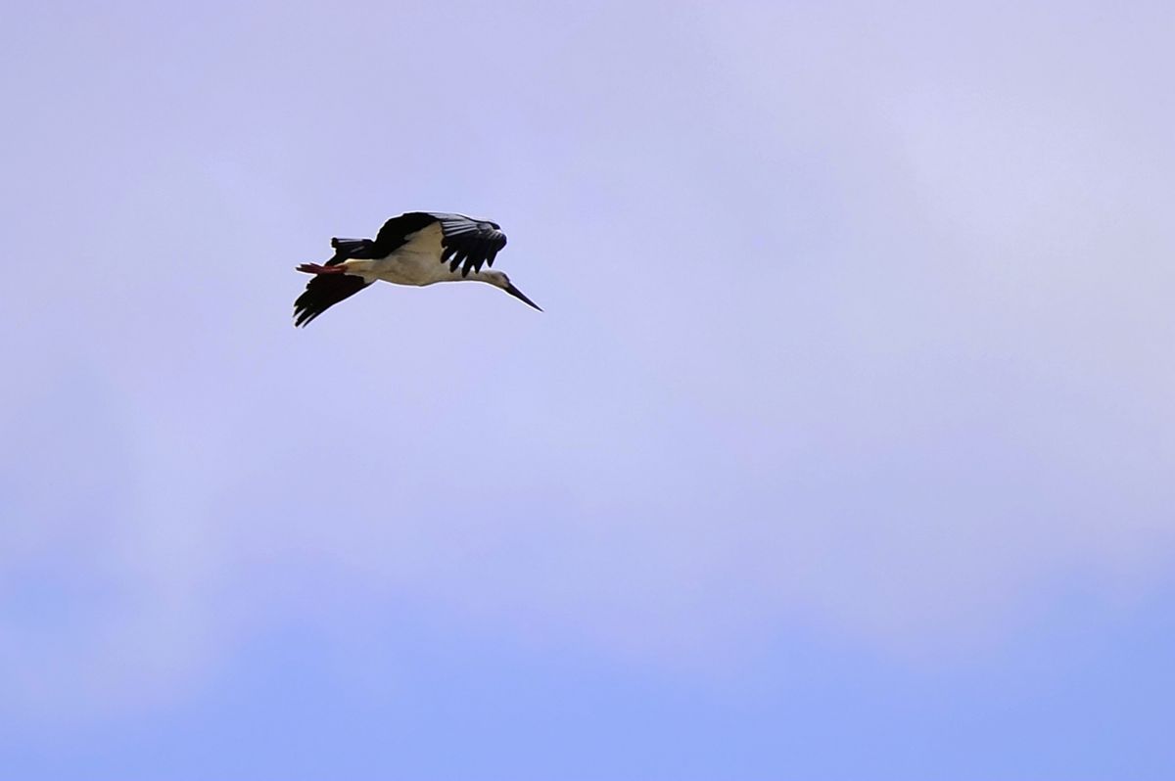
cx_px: 588
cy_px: 390
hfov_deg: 3.4
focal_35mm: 600
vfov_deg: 2.3
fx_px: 19567
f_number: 7.1
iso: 200
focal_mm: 600
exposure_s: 1/1250
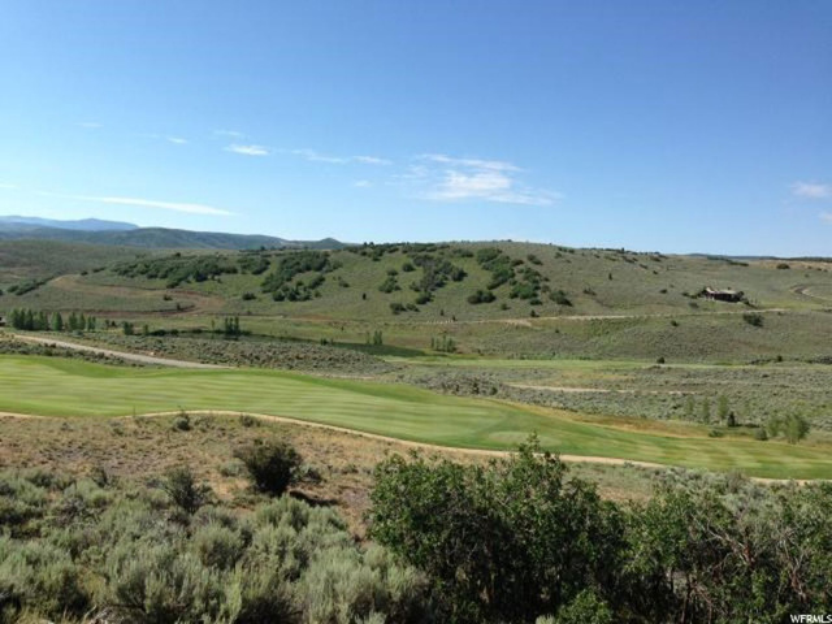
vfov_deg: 42.9
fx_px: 793
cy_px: 312
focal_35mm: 33
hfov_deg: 55.4
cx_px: 416
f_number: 2.4
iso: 50
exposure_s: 1/1506
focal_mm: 4.13
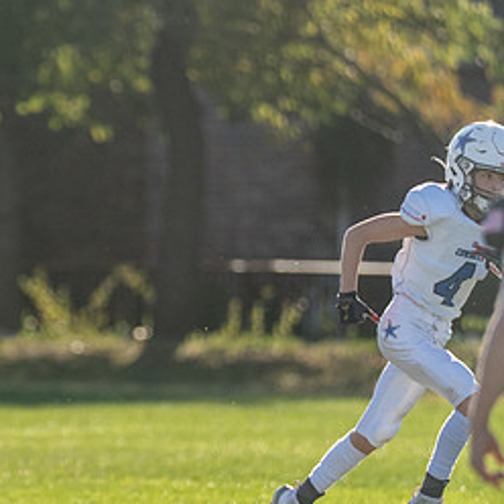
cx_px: -40
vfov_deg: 2.5
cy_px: 377
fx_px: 11531
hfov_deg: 2.5
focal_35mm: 700
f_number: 2.8
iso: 320
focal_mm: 200
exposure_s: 1/4000
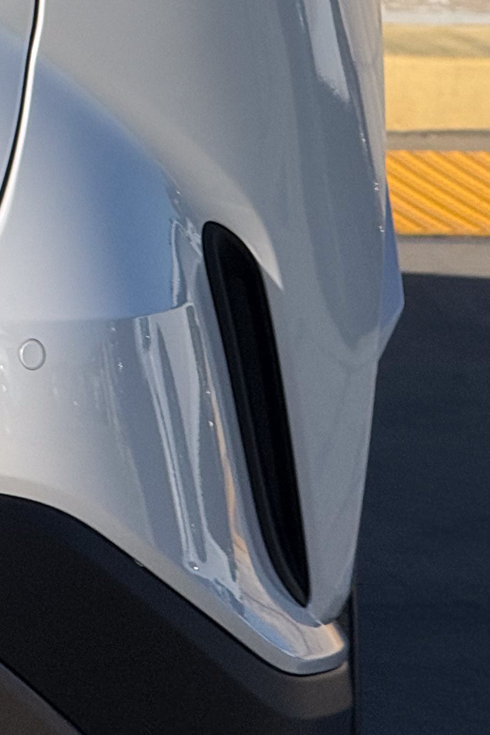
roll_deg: -2.0
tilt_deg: -4.9
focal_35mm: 362
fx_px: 7388
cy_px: 30
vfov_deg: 5.7
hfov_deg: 3.8
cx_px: -143
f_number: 2.8
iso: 50
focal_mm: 15.66
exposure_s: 1/3344
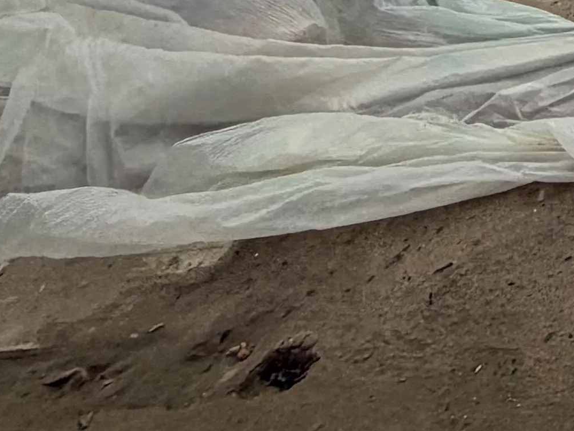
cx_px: 1376
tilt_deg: -2.3
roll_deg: -0.7
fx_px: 1327
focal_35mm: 80
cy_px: -701
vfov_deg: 12.6
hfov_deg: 14.9
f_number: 2.2
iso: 20
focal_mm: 2.22
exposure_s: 1/2092
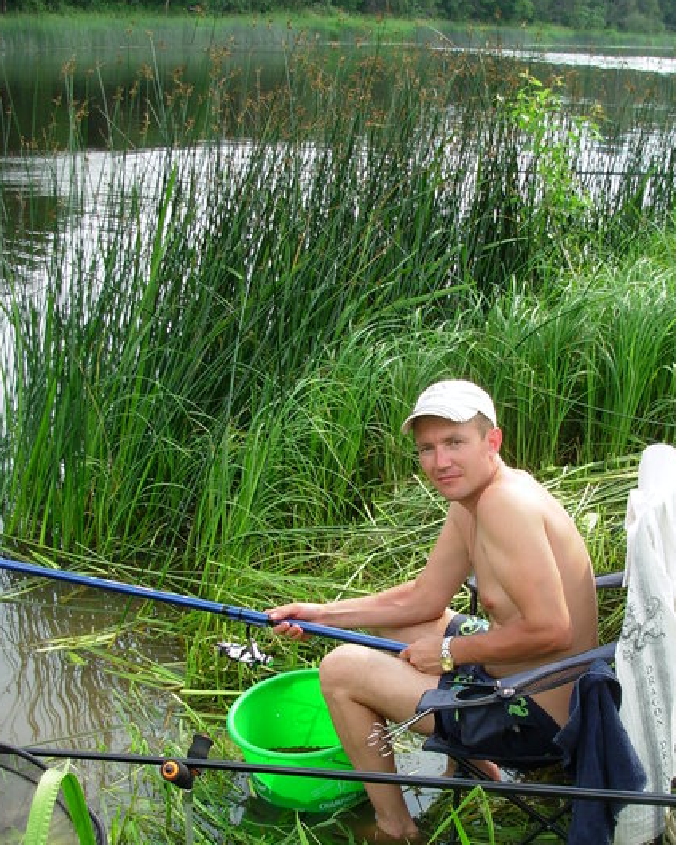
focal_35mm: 56
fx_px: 1400
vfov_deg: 33.4
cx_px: 419
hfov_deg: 27.1
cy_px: 540
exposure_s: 1/430
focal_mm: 6.3
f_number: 2.9
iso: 50
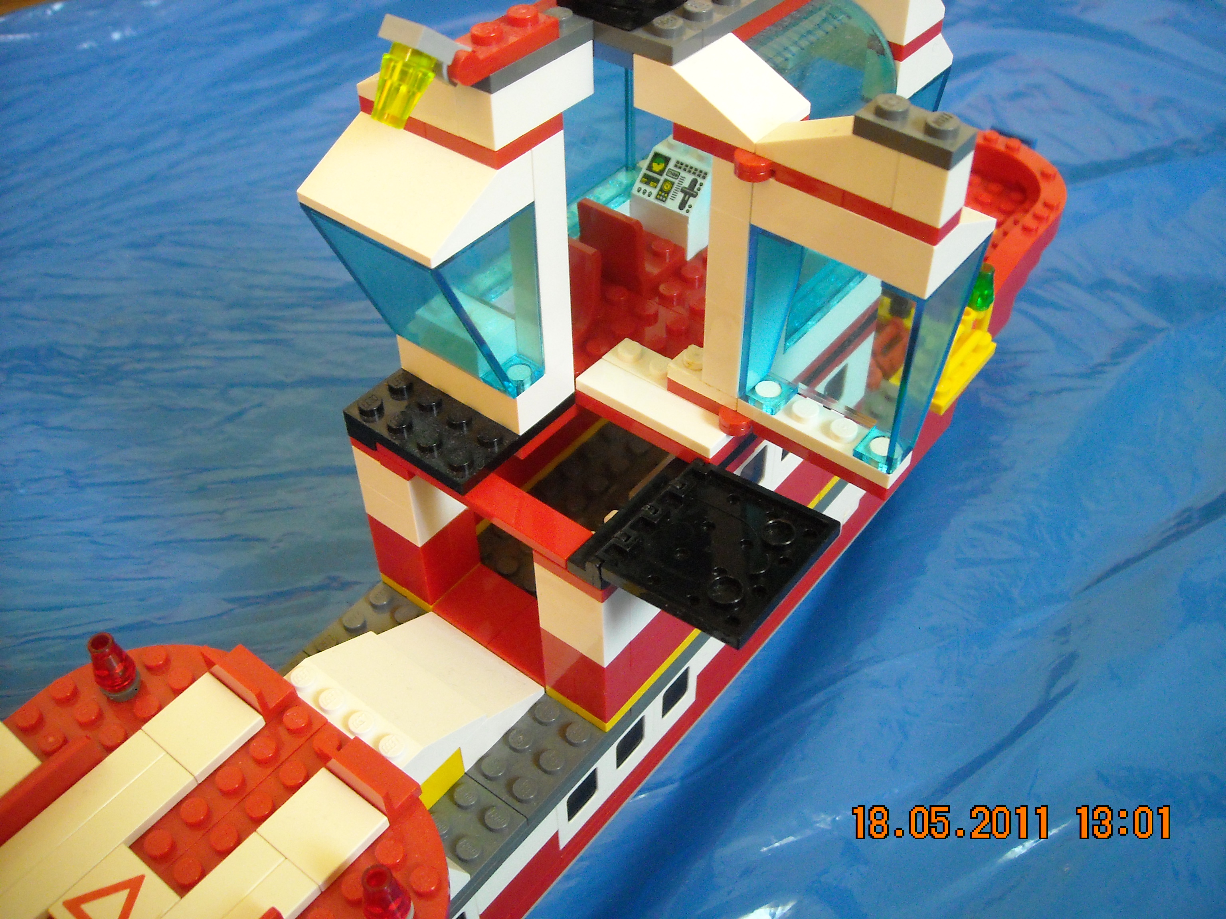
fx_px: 1240
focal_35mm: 35
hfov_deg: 52.6
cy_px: 460
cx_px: 613
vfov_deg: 40.7
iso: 400
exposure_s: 1/21
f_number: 2.8
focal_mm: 5.7
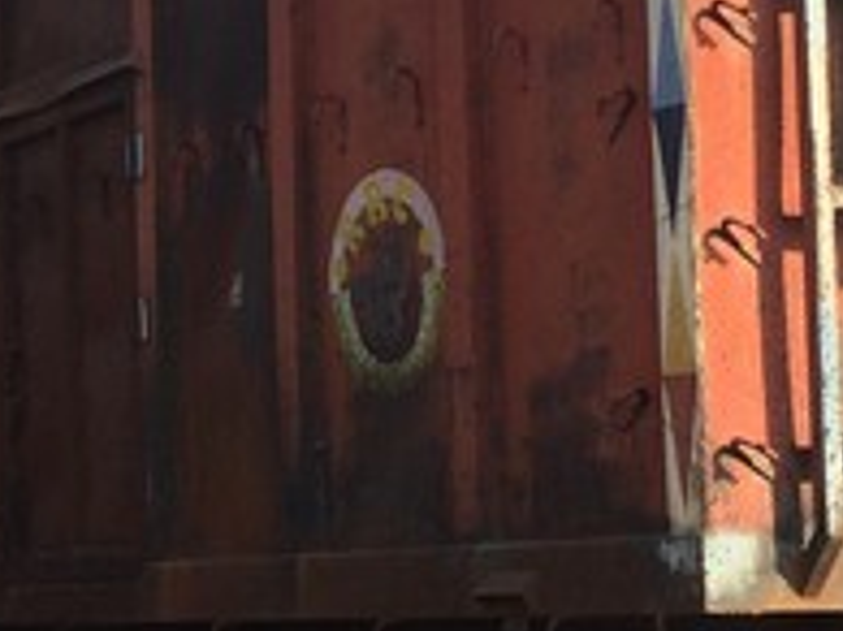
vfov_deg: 12.4
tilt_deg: +4.0
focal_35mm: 119
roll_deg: +0.2
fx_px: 2896
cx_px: 143
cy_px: 350
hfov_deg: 16.4
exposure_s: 1/1163
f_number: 2.2
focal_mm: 4.15
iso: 32
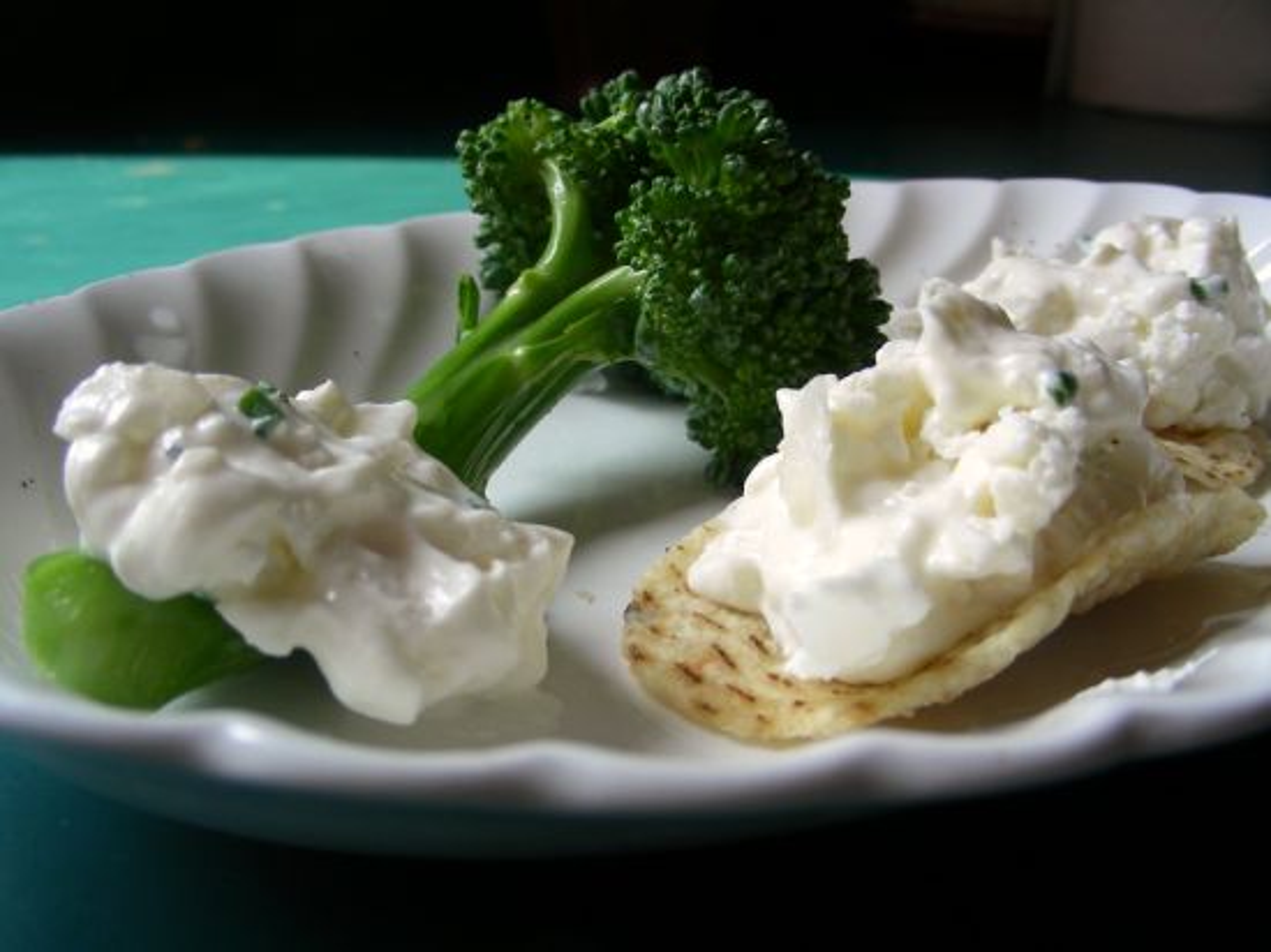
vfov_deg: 37.7
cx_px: 636
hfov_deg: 49.0
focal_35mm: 38
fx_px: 1395
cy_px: 476
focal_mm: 6.3
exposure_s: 1/44
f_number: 3.5
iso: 50
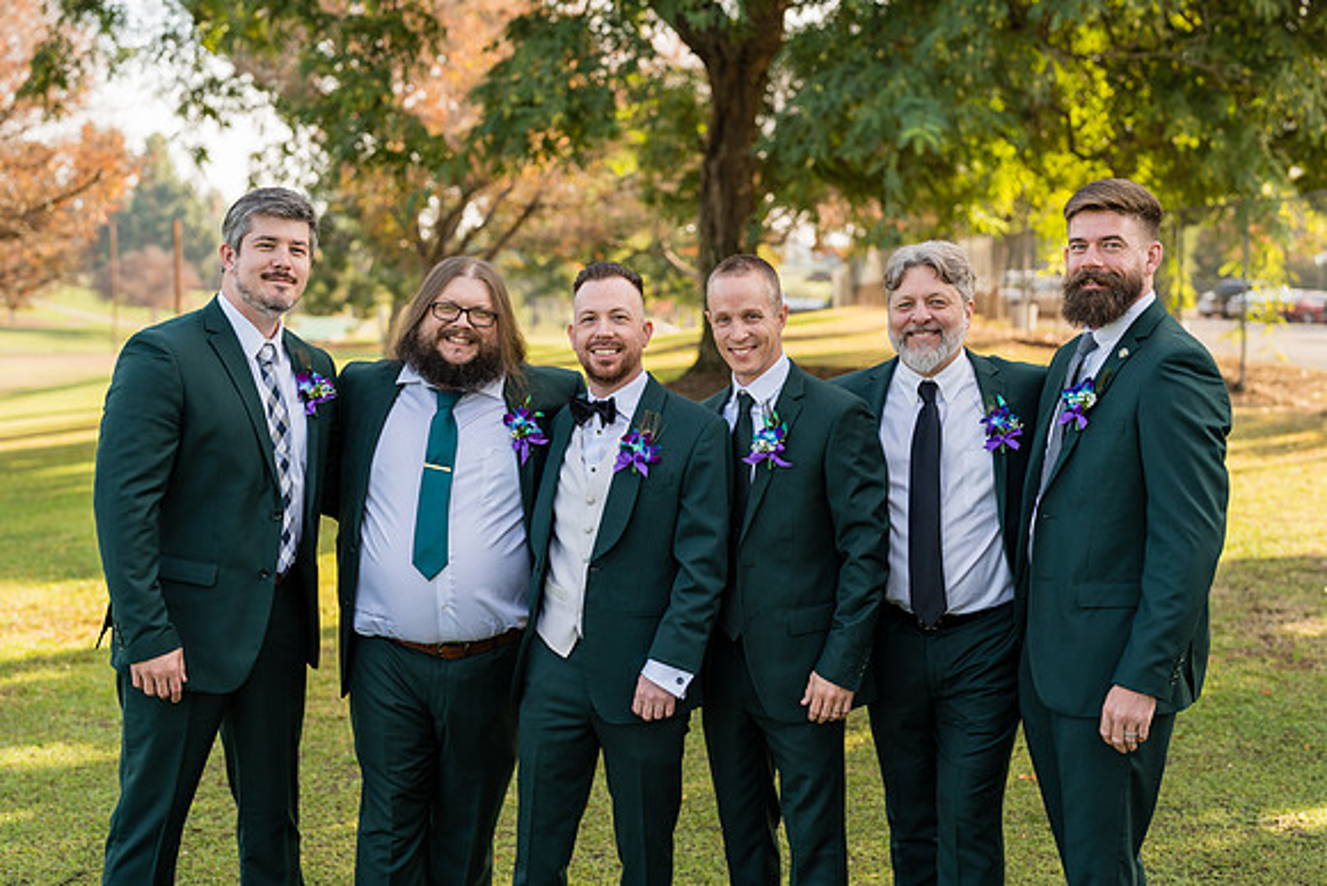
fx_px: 1843
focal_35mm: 50
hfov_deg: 39.6
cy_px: 443
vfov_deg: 27.0
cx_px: 664
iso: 125
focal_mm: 50
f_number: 2.5
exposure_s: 1/640
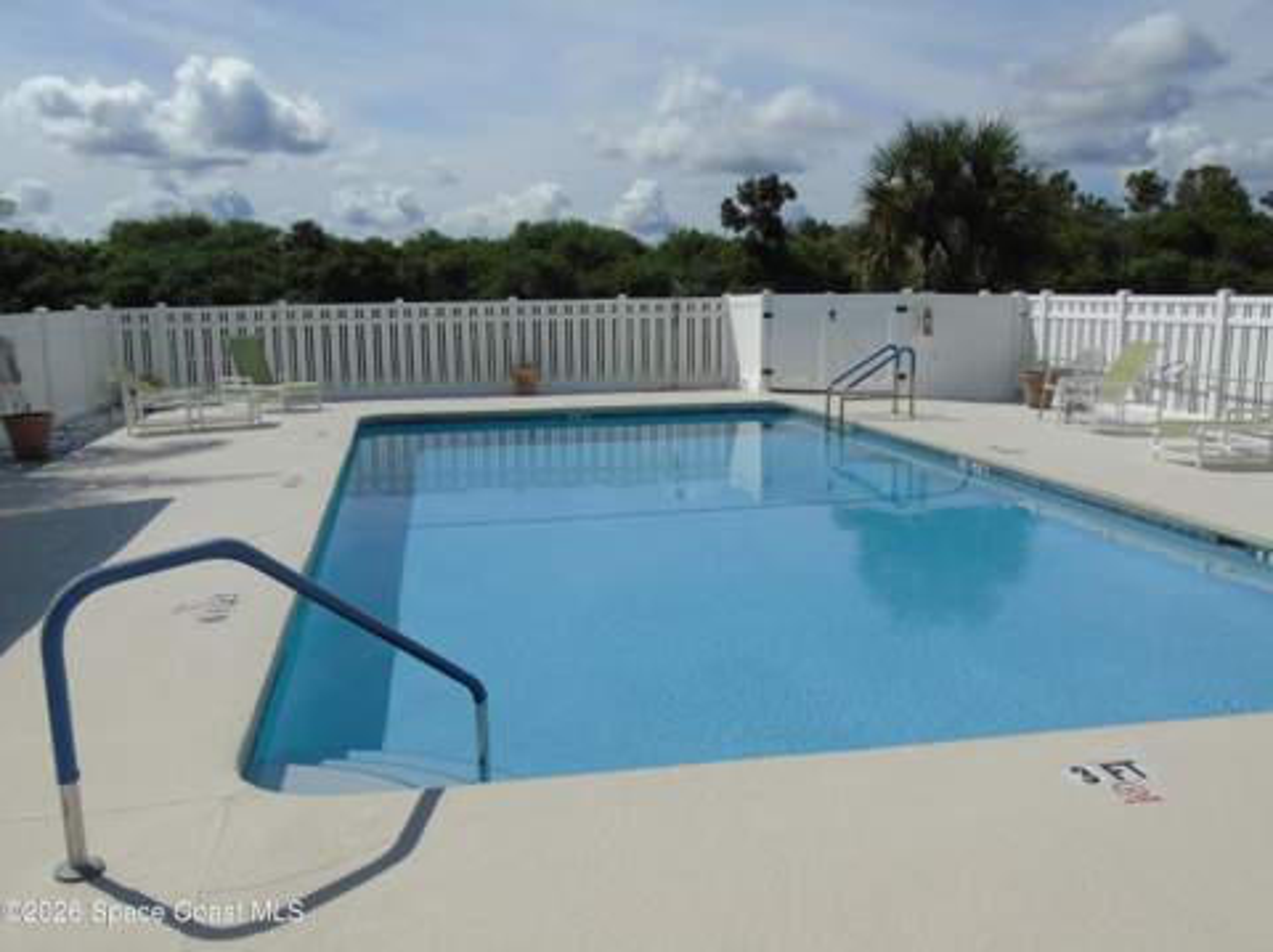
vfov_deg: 48.2
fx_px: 1065
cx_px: 636
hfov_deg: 61.7
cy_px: 476
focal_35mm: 29
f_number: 5
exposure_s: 1/1000
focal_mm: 5.2
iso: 80
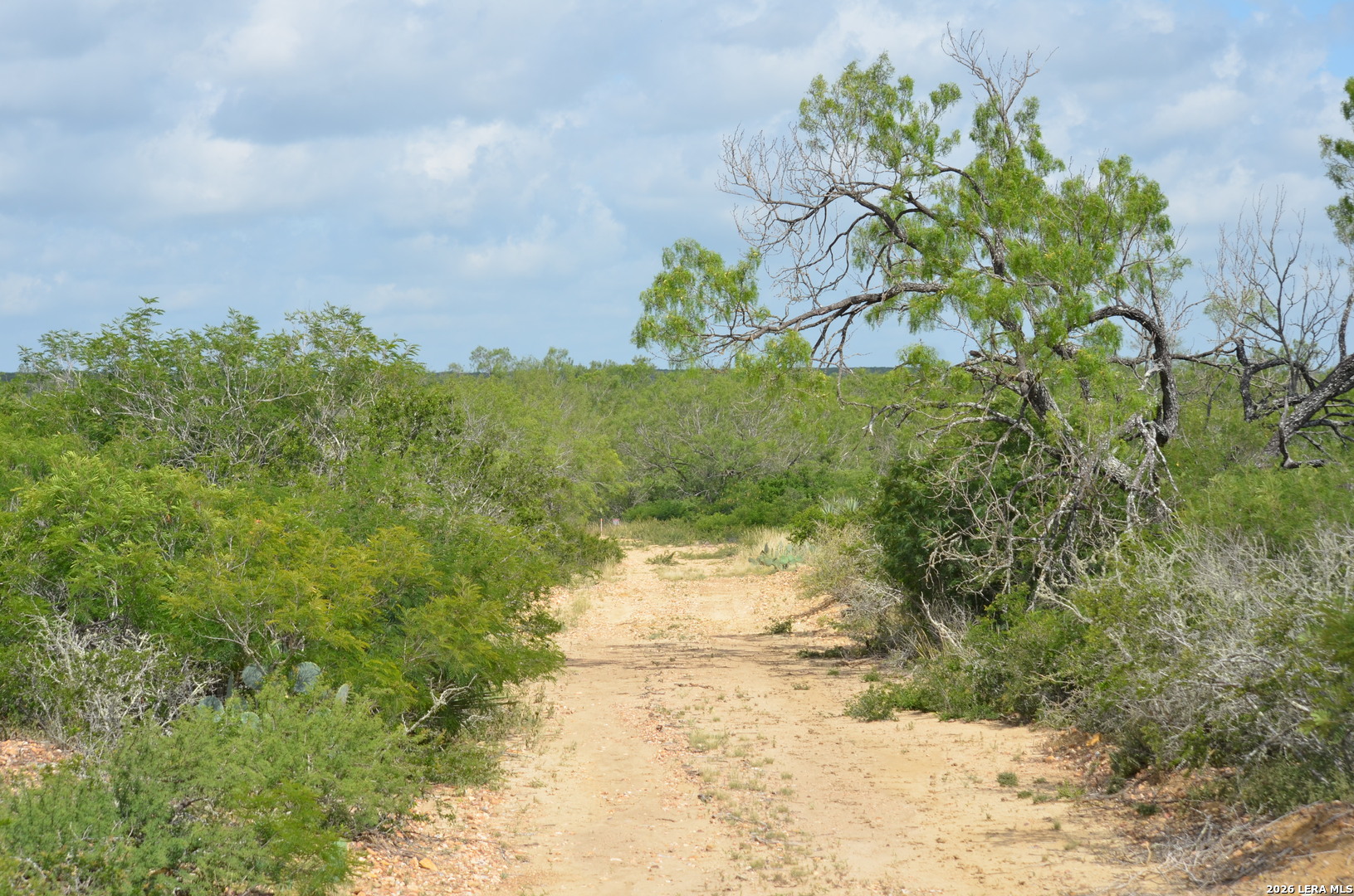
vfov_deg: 16.5
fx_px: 3096
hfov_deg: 24.7
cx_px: 677
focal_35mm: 82
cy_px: 448
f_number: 9
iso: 125
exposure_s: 1/320
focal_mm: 55
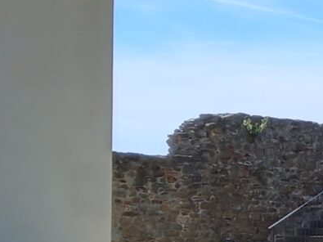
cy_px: 260
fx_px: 1511
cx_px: 600
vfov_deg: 9.1
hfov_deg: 11.3
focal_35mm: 162
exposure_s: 1/520
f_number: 2
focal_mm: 4.6
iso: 25
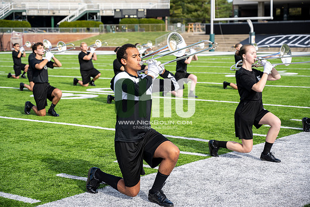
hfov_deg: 28.8
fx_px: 603
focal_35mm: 70
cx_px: 155
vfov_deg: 19.5
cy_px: 104
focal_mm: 70
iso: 80
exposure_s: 1/250
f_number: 4.5
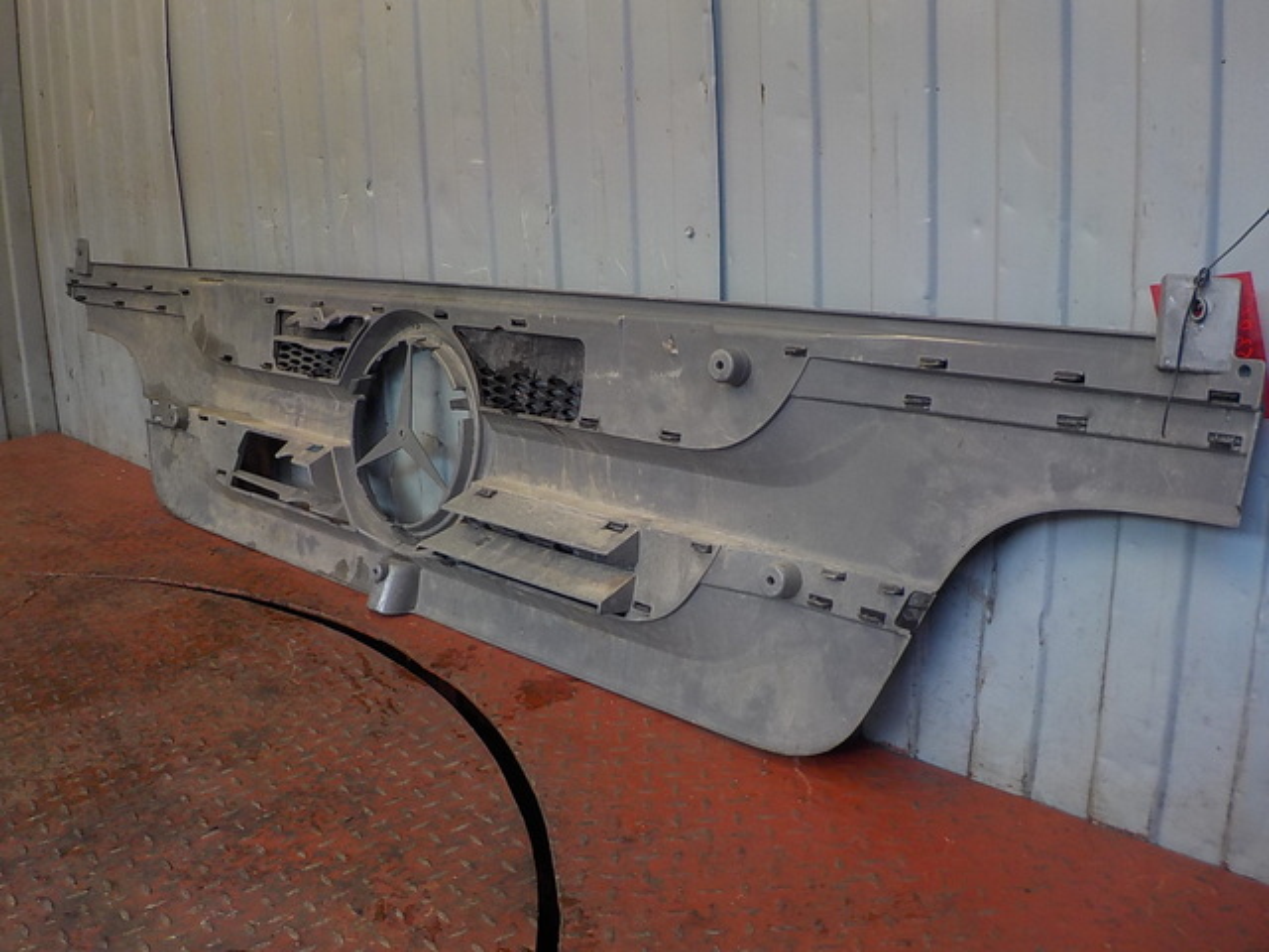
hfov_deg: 60.0
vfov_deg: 46.8
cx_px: 634
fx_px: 1100
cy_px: 476
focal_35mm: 30
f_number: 3.3
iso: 125
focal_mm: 4.1
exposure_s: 1/40
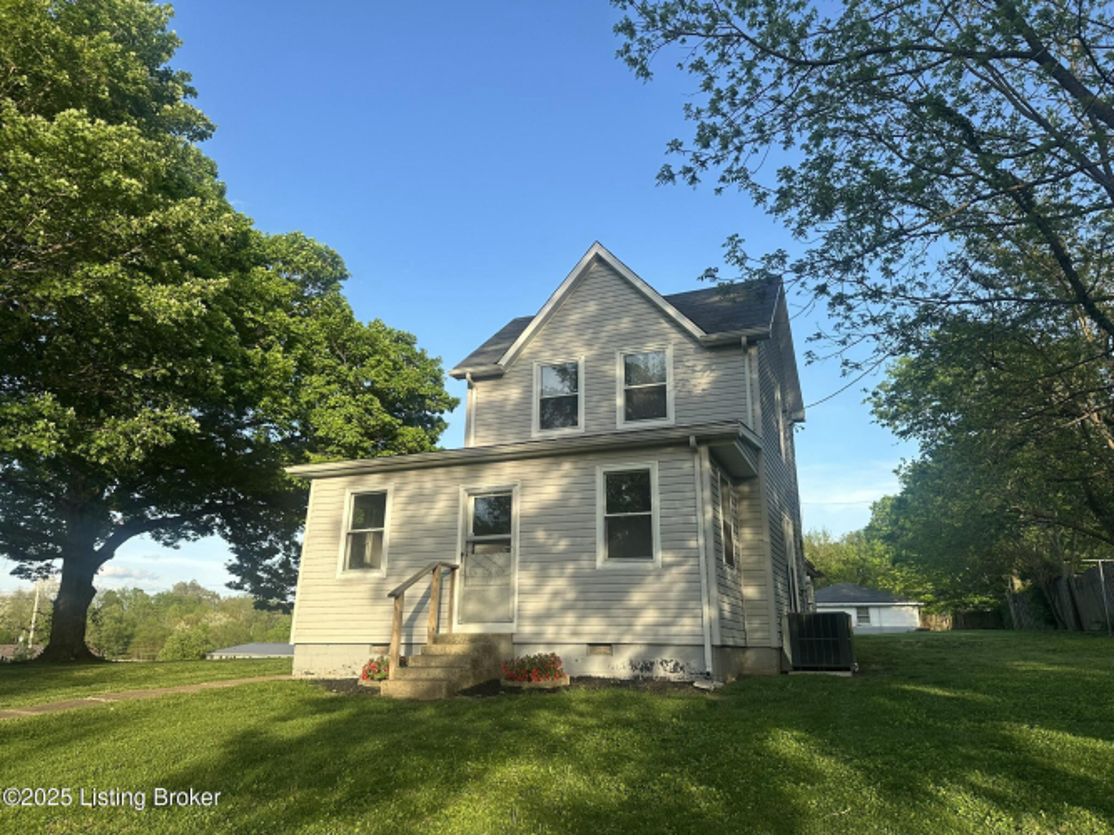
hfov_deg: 71.6
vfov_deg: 56.8
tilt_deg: +16.5
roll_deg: -1.0
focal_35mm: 24
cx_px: 557
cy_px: 418
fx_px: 772
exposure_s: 1/1495
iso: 80
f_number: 1.78
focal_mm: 6.86
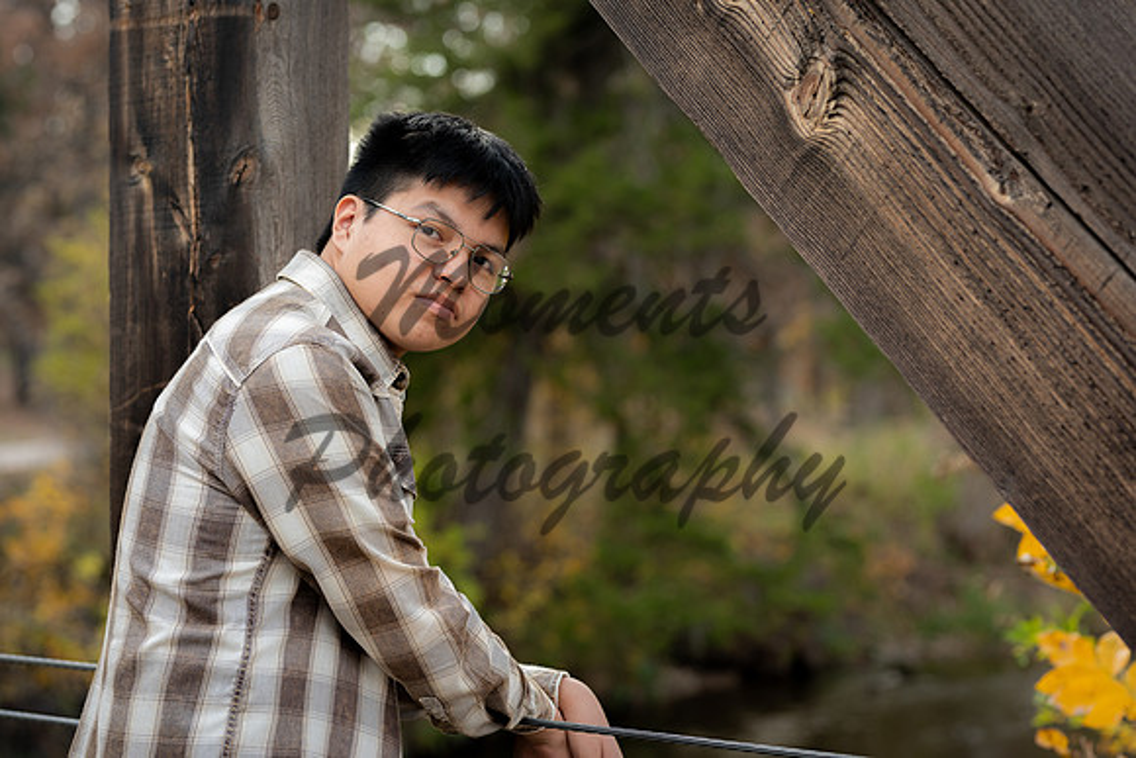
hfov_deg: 23.9
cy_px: 379
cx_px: 568
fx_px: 2683
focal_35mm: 85
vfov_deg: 16.1
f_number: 3.5
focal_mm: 85
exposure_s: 1/125
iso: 200
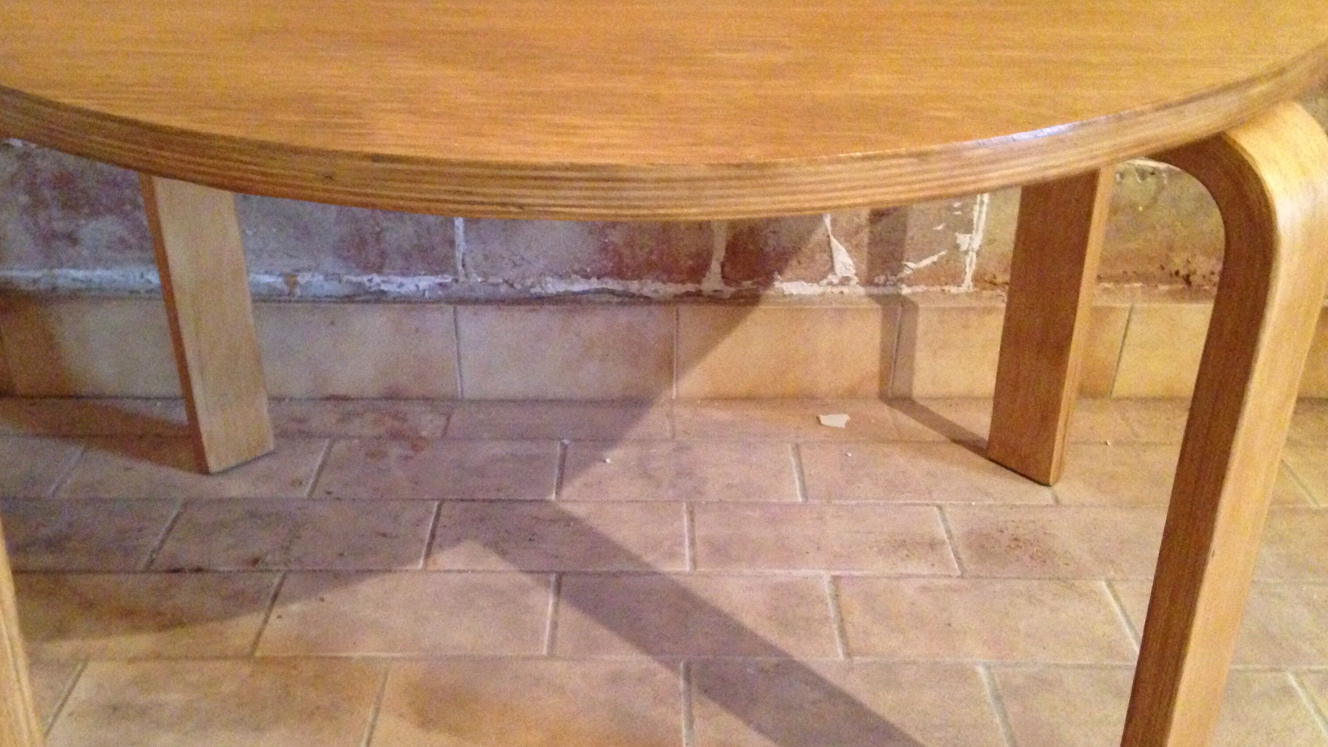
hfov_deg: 51.6
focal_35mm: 39
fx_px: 1373
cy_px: 447
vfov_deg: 30.4
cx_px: 640
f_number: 2.4
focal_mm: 4.12
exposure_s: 1/15
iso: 640
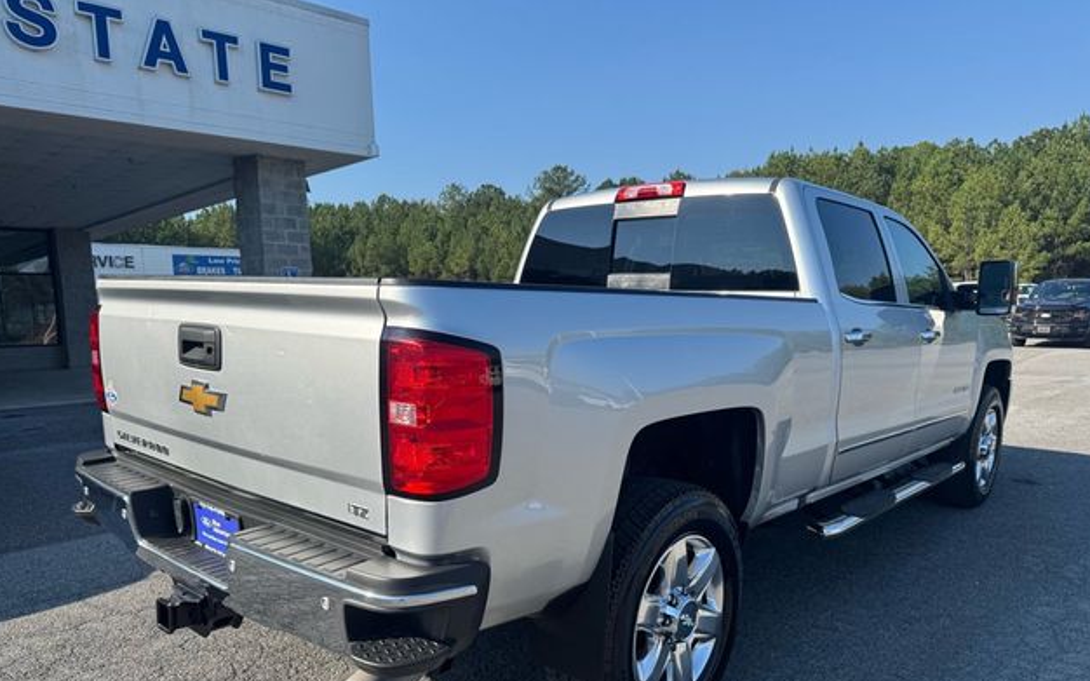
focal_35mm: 26
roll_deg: +2.1
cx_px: 548
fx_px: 772
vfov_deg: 47.3
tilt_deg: -7.4
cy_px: 415
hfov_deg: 70.4
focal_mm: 6.76
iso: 80
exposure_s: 1/2833
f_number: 1.78
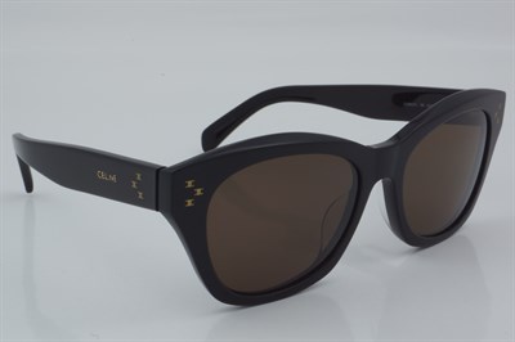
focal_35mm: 75
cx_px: 258
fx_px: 1072
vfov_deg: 18.2
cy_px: 171
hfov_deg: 27.0
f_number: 32
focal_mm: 50
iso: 100
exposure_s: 1/4
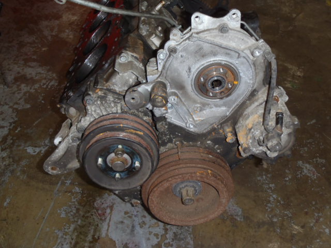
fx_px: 363
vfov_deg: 37.7
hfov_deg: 49.0
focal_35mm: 38
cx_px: 166
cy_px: 124
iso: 125
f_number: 4.6
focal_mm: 6.83
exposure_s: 1/40
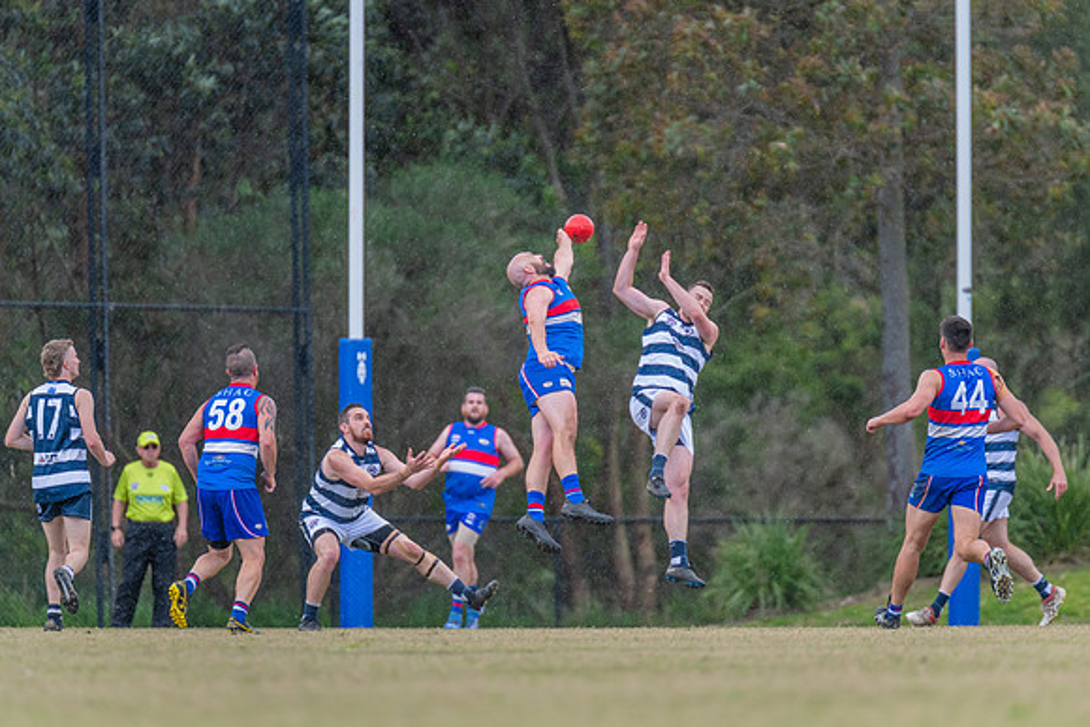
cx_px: 551
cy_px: 364
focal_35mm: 428
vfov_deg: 3.2
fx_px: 12960
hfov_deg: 4.8
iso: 1000
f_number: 4
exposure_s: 1/1600
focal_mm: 420
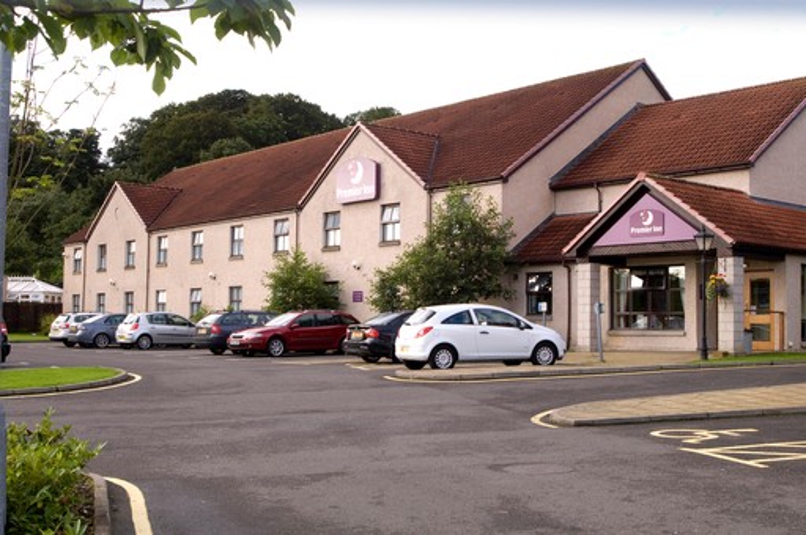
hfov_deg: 42.4
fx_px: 1040
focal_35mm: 46
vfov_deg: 28.9
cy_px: 268
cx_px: 403
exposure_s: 1/50
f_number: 10
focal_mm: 31
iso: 200
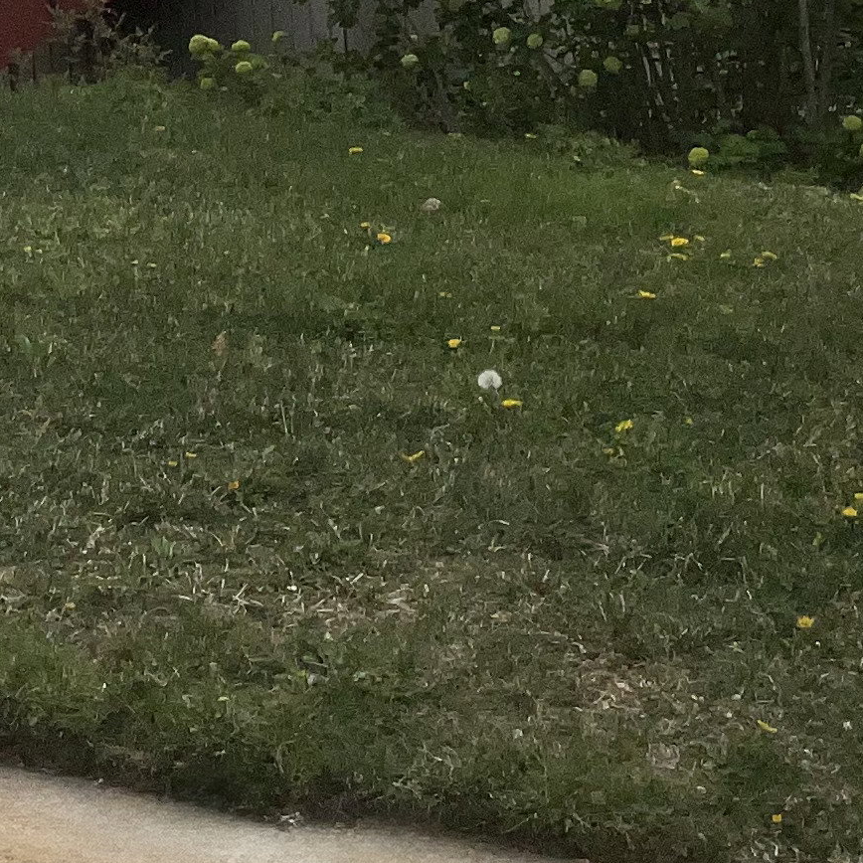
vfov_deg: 14.3
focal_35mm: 119
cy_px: -121
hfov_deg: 14.6
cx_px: 205
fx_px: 3356
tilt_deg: -4.4
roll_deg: +4.2
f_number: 1.8
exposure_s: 1/5263
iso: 16
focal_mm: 3
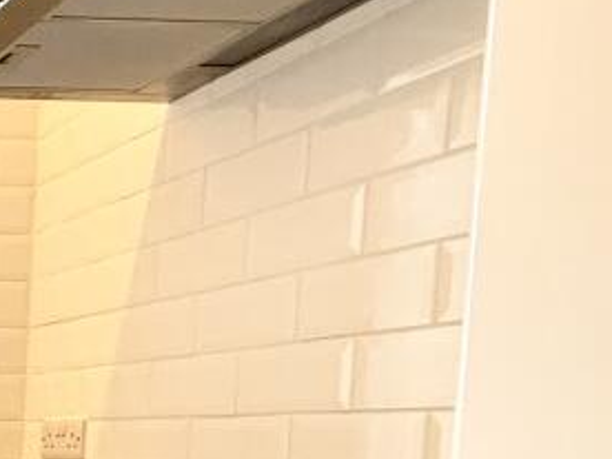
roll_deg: -0.1
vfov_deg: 25.9
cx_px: -435
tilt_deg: -2.7
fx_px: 919
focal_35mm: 52
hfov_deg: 23.4
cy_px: 503
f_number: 2.2
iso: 400
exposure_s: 1/60
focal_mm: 2.22
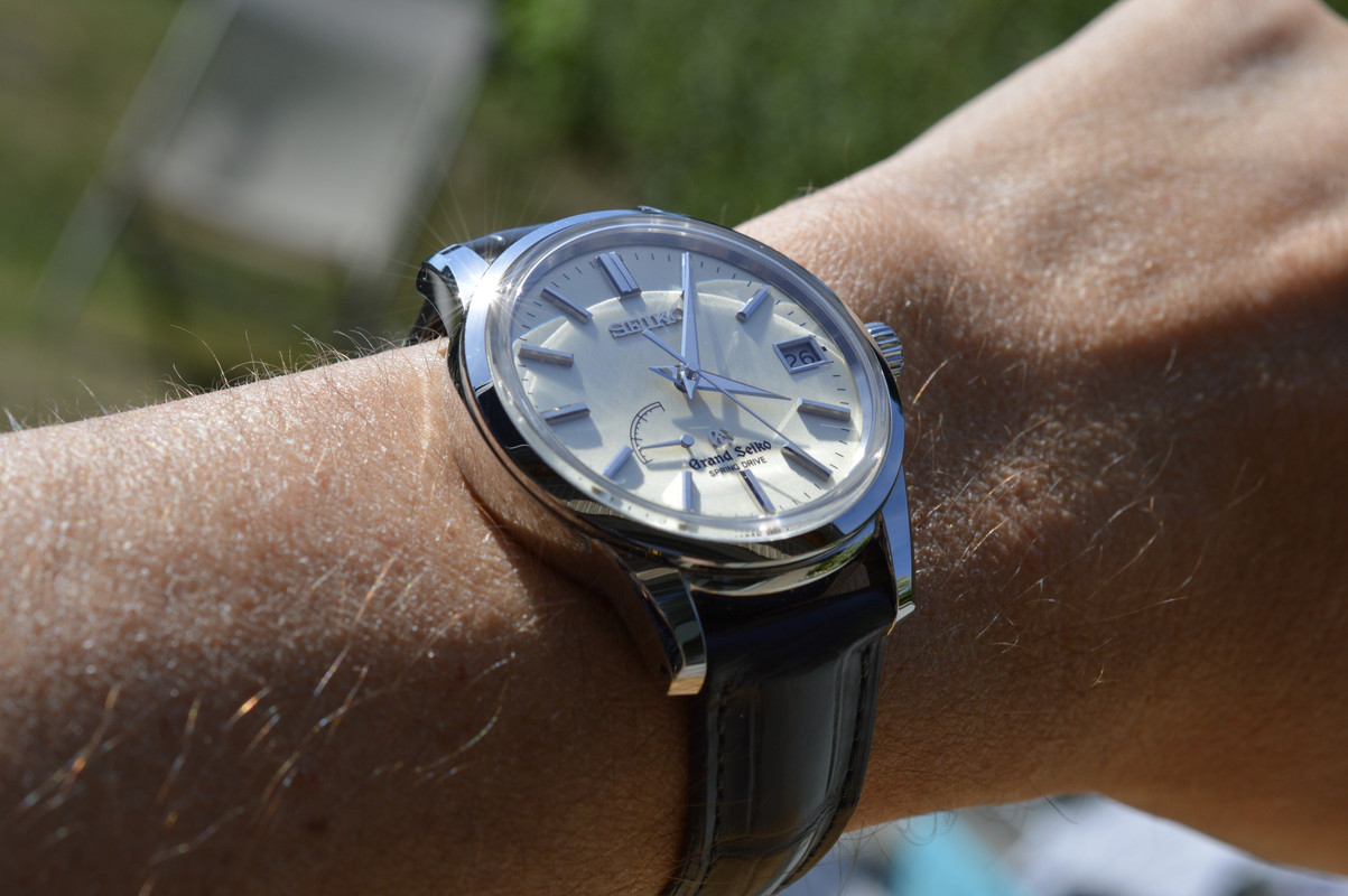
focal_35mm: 60
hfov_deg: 33.4
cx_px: 674
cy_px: 448
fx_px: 2245
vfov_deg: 22.6
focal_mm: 40
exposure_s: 1/400
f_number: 10
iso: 100
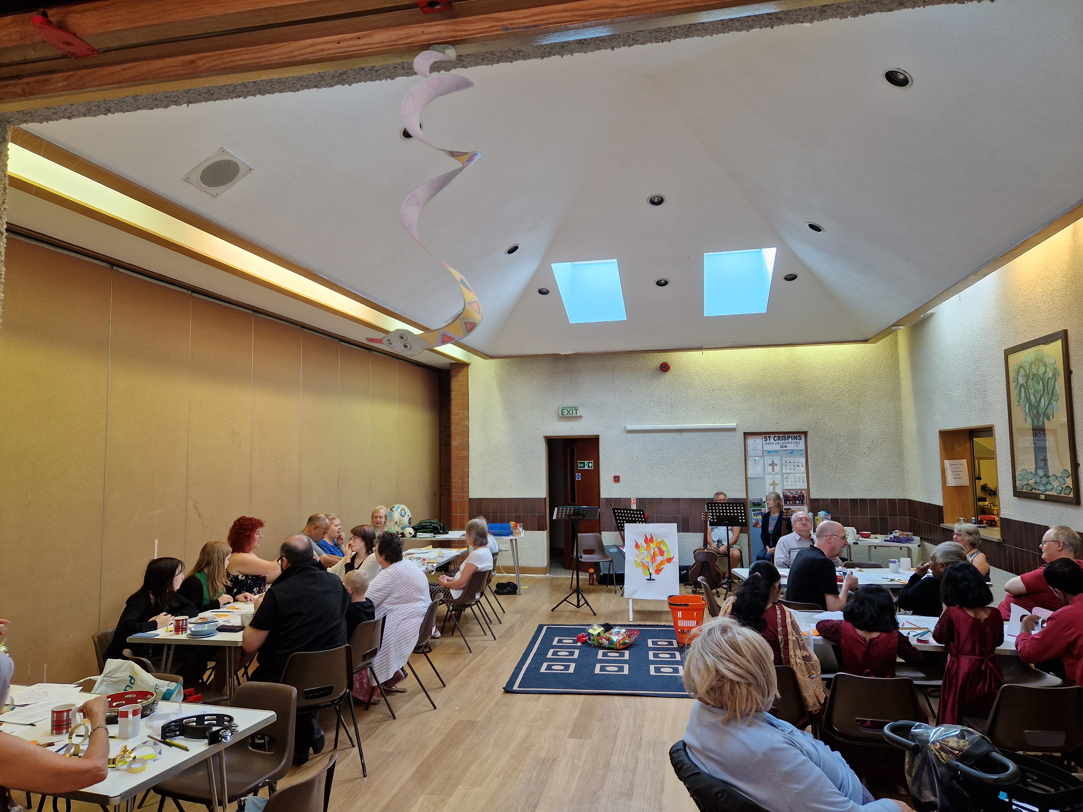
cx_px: 542
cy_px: 406
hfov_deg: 73.9
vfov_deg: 58.9
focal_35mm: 23
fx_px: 720
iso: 80
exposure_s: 1/100
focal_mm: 5.4
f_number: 1.8
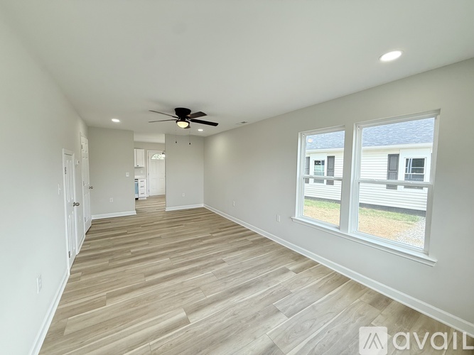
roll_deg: -0.5
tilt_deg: -1.8
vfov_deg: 85.7
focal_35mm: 14
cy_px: 178
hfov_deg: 102.1
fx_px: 192
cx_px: 237
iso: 64
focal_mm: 2.22
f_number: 2.2
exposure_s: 1/120
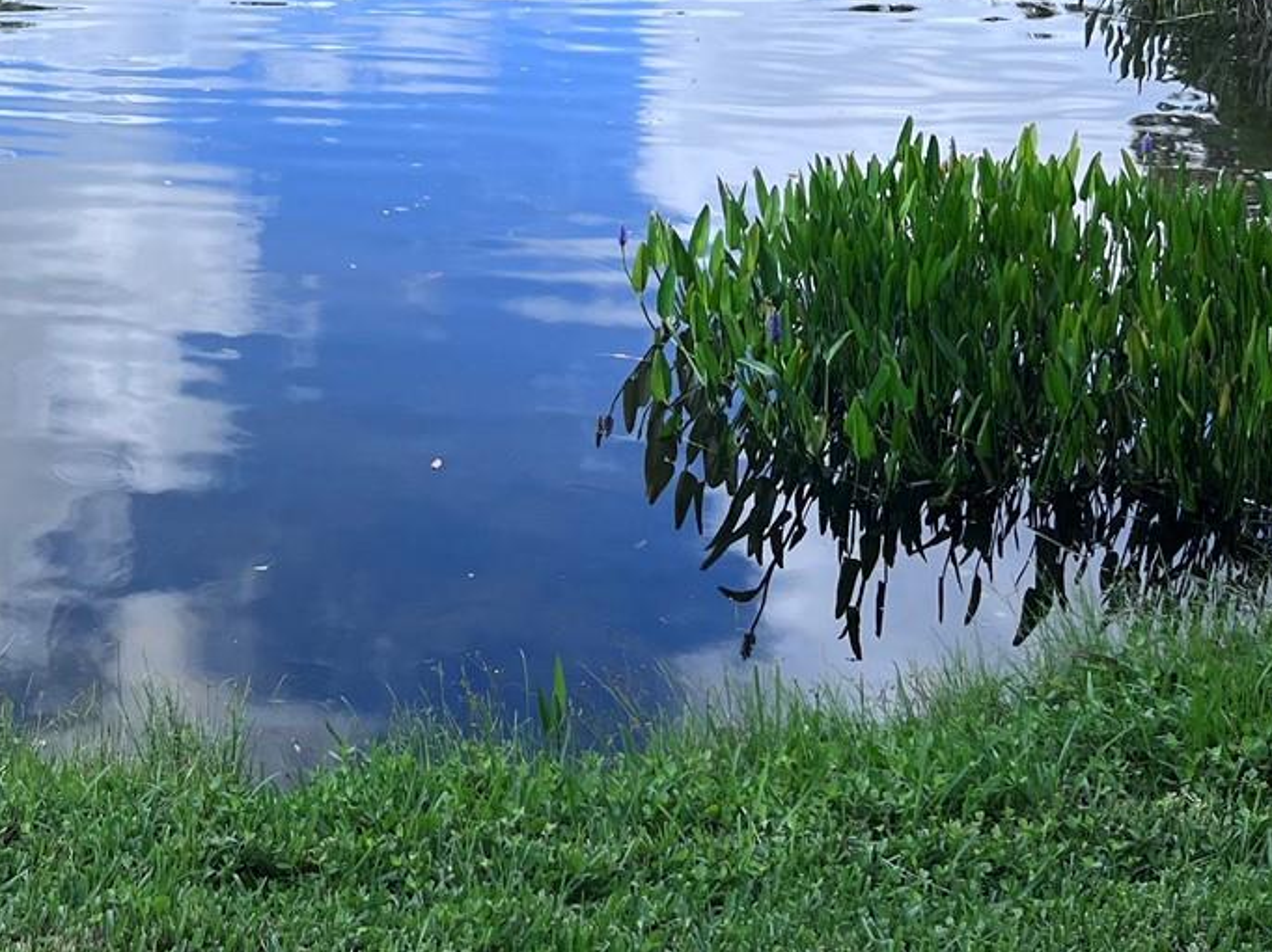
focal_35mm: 61
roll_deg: -1.1
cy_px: -132
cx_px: 13
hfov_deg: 29.7
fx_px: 2241
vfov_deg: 22.5
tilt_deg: -9.3
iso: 50
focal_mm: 5.1
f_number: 1.6
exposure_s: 1/1558
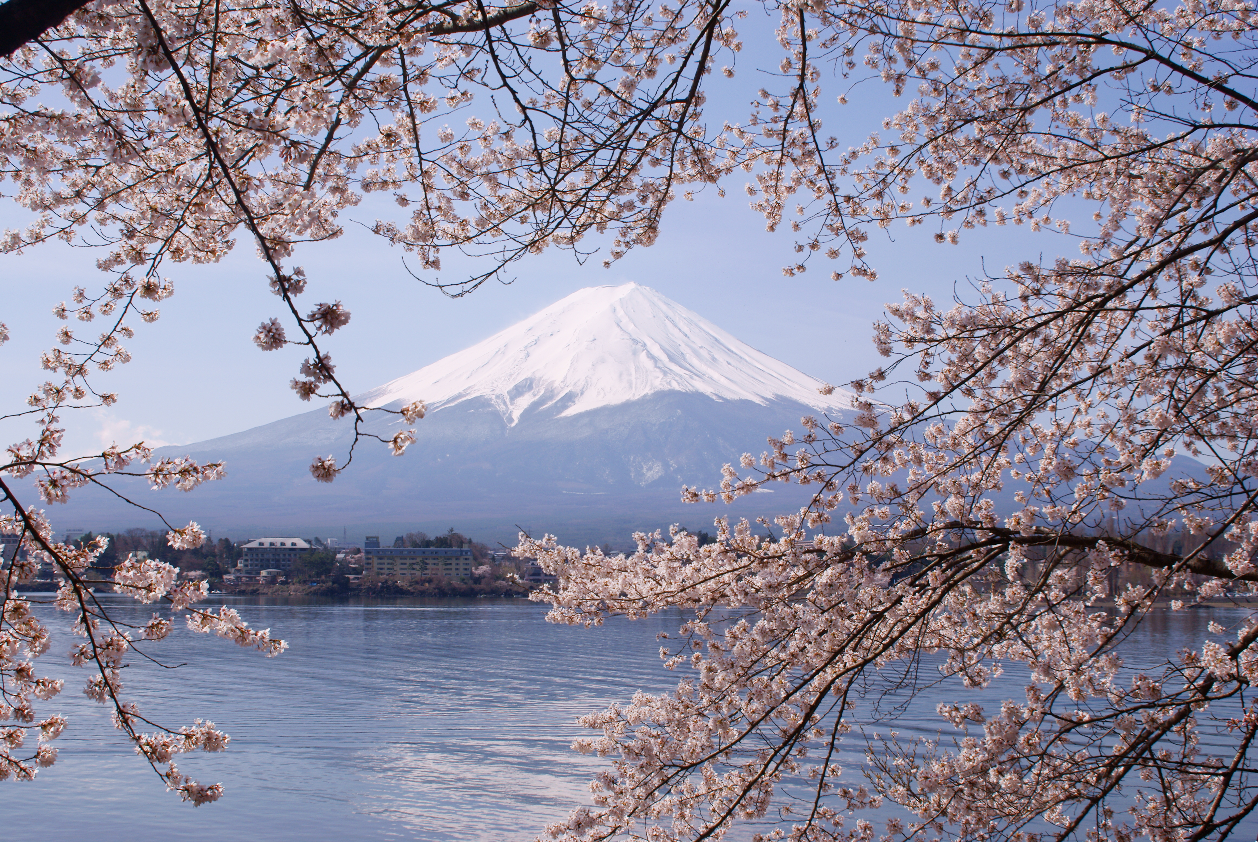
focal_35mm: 52
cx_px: 629
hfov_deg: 37.8
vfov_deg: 25.8
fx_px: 1837
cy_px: 421
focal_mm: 35
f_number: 13
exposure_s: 1/250
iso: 100
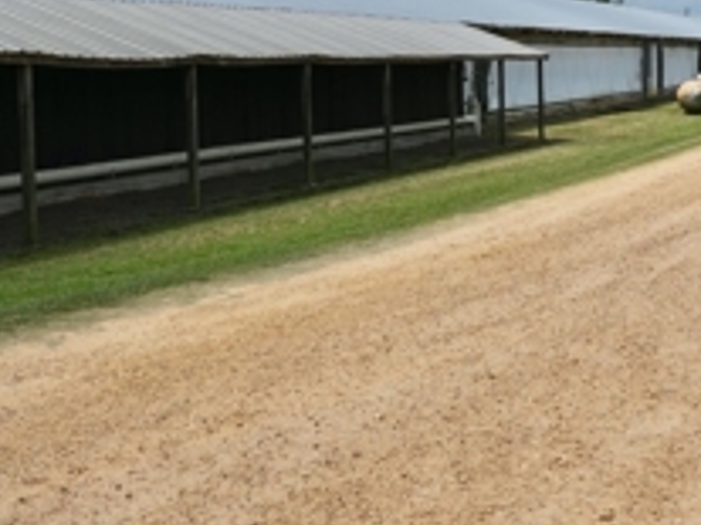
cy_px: 98
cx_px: 667
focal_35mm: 69
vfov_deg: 21.0
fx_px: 1396
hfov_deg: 26.9
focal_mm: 33
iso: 320
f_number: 11
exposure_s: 1/640
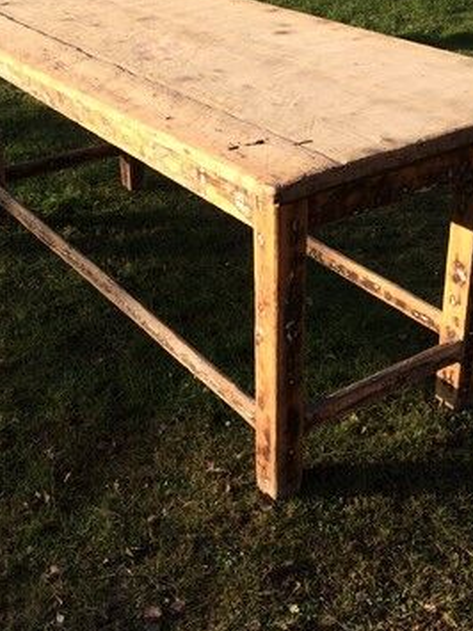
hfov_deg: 29.7
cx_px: 244
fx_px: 893
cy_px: 226
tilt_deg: -25.9
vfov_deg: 38.6
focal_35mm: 49
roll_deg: +1.1
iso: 32
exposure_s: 1/695
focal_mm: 4.15
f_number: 2.2
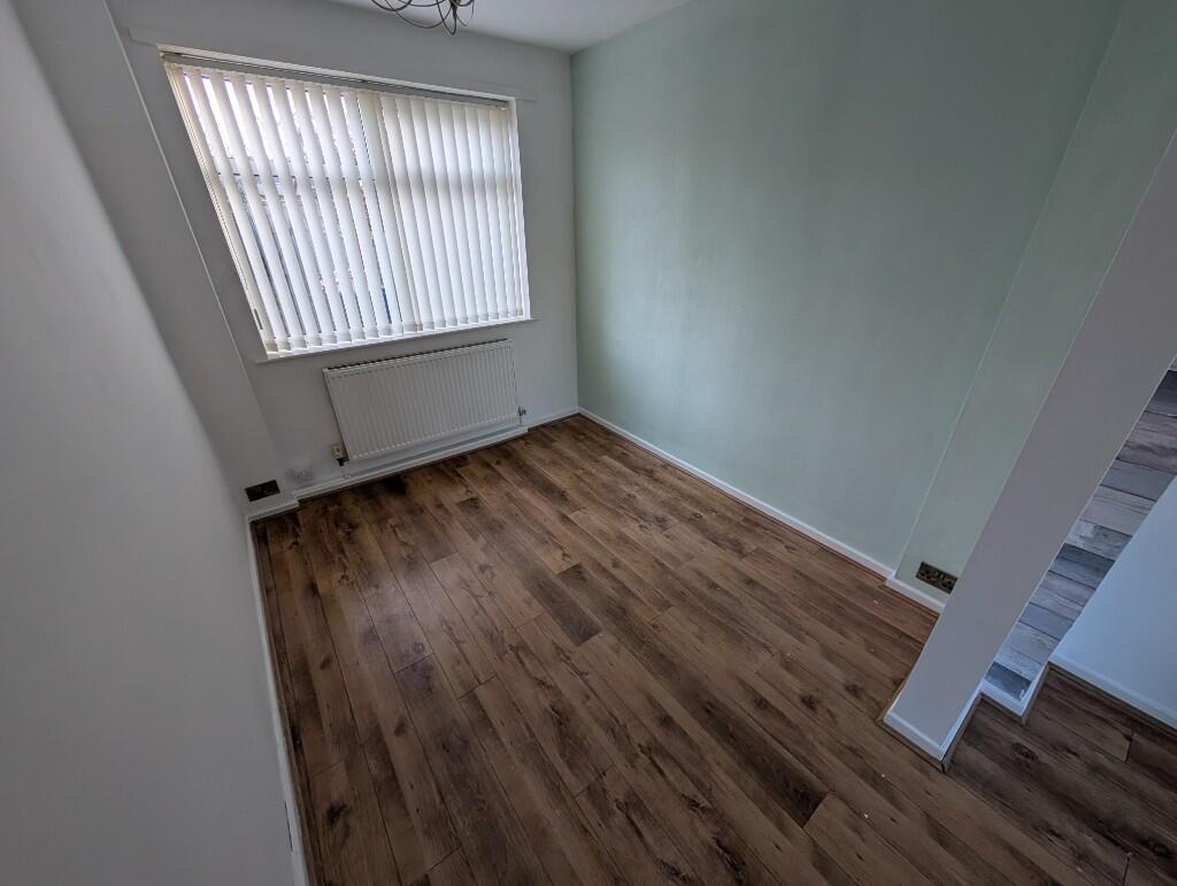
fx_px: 409
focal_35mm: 12
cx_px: 588
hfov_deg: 110.5
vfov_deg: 94.6
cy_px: 443
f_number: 1.7
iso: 89
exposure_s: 1/80.5
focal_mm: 2.02
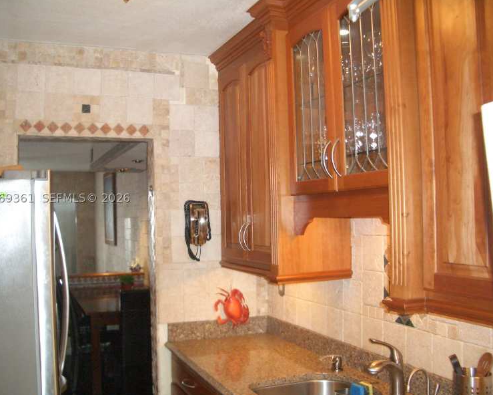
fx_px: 540
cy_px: 198
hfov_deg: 49.1
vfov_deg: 40.1
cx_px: 232
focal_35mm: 37
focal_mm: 5.8
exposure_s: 1/60
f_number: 2.6
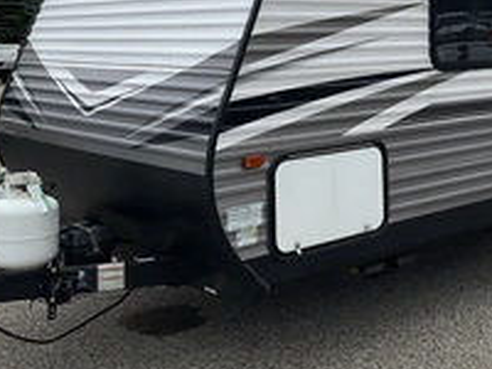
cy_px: 25
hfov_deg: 32.0
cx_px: 418
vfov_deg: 24.4
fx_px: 824
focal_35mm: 58
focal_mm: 3
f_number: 1.8
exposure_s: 1/627
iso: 25
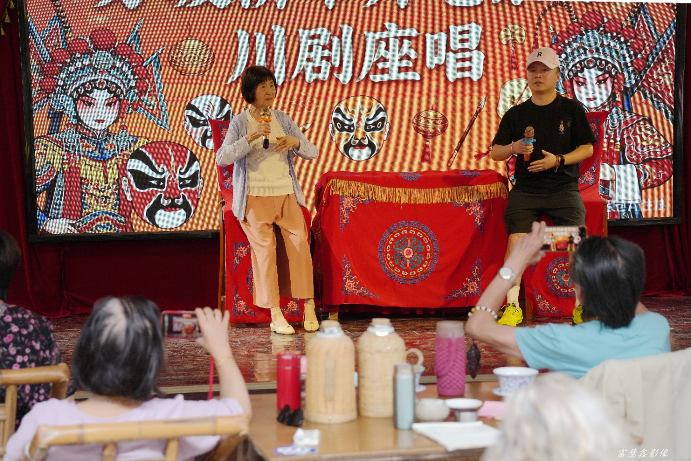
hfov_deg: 24.8
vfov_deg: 16.6
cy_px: 230
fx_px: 1574
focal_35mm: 82
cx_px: 346
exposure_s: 1/160
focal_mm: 82
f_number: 5
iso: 640
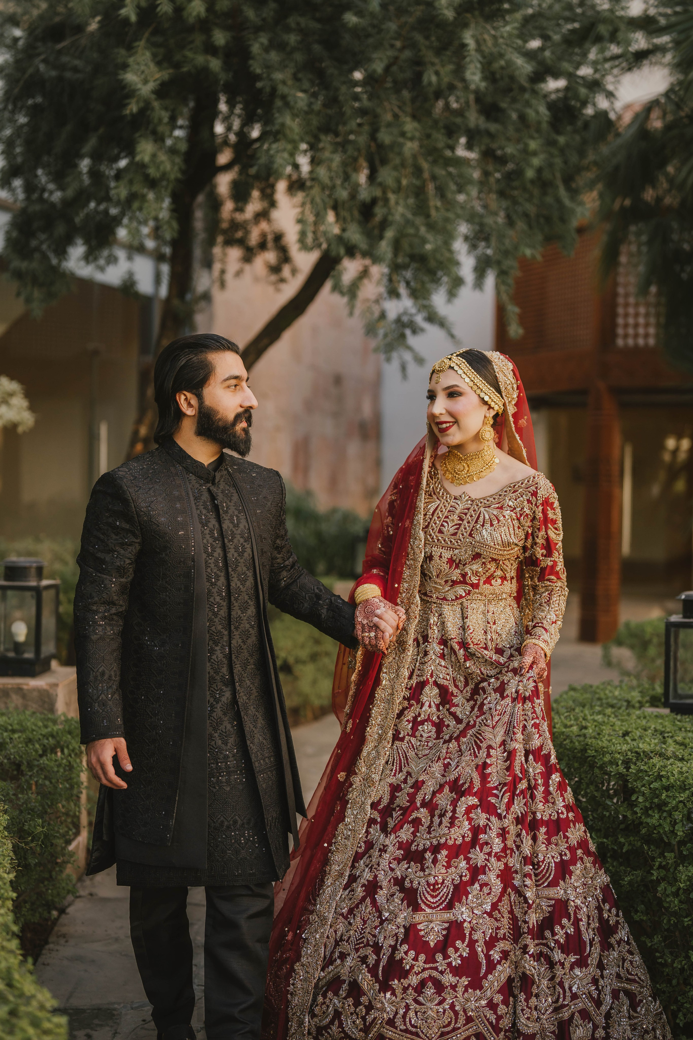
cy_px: 520
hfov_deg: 27.0
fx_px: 1444
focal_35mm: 50
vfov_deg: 39.6
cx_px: 346
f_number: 1.8
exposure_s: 1/1250
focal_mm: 50
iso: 500
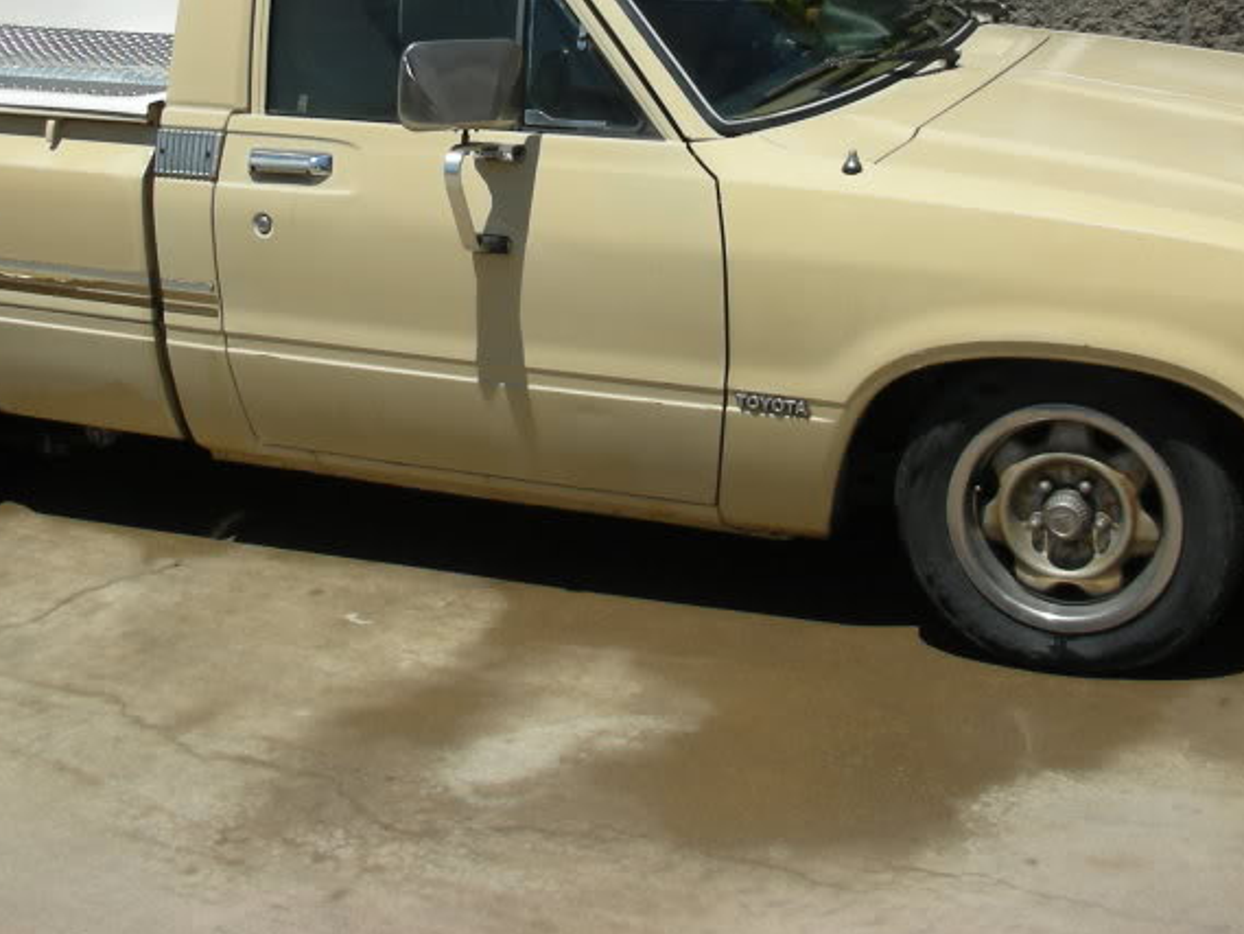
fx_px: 2265
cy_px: 103
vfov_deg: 22.7
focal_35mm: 63
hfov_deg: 30.7
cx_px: 525
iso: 50
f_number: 8.5
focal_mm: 5.8
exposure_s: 1/138
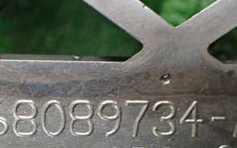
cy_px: 161
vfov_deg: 19.0
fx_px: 427
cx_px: 54
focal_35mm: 66
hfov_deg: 30.4
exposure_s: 1/125
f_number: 2.3
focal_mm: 5.4
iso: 500
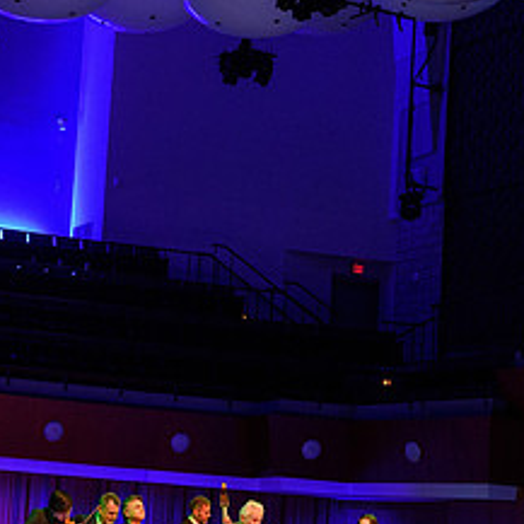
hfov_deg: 19.1
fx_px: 1541
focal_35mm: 90
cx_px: 105
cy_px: 430
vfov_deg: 19.1
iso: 2500
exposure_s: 1/160
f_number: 5
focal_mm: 36
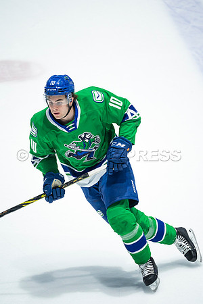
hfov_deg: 2.3
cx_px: 102
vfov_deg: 3.4
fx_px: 5075
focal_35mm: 600
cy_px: 152
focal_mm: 600
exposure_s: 1/1000
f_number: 4
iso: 2000
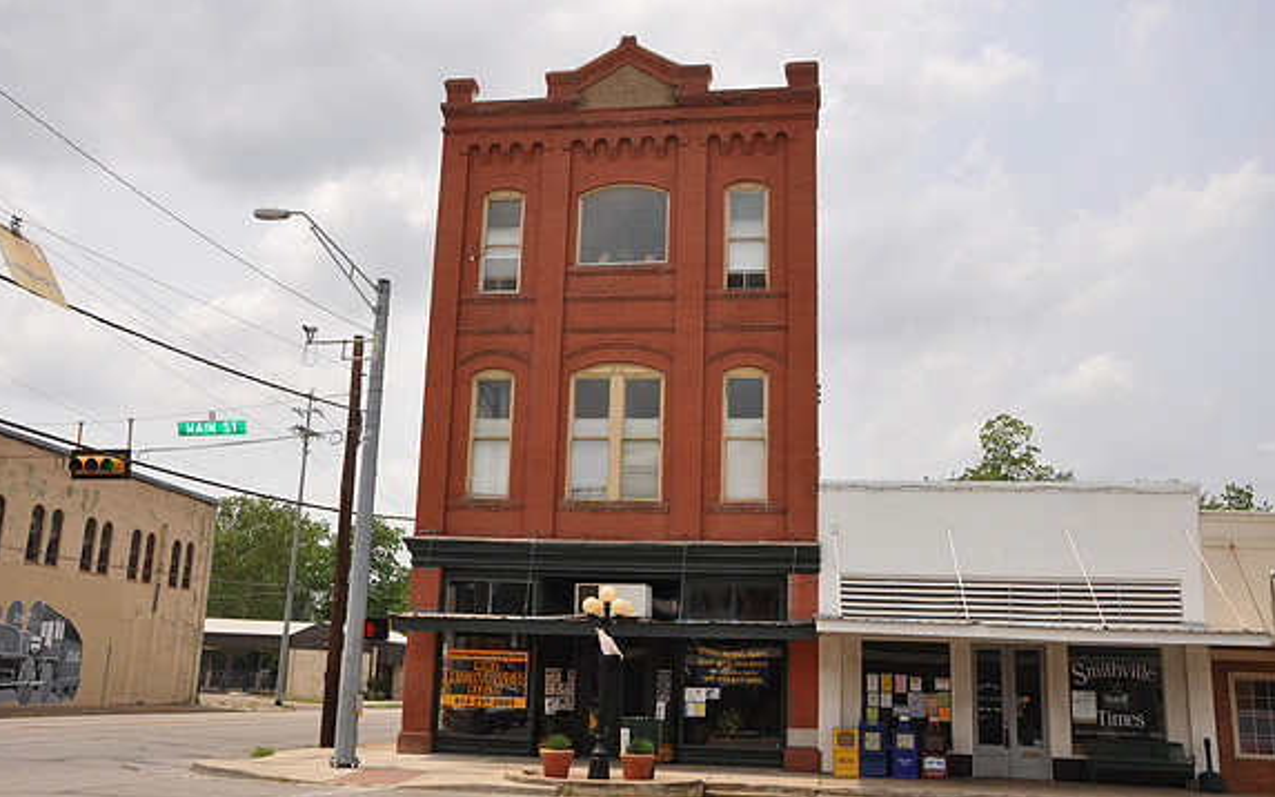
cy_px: 406
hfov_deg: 56.7
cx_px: 639
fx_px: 1181
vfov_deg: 37.3
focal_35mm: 34
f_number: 7.1
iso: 200
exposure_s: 1/200
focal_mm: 22
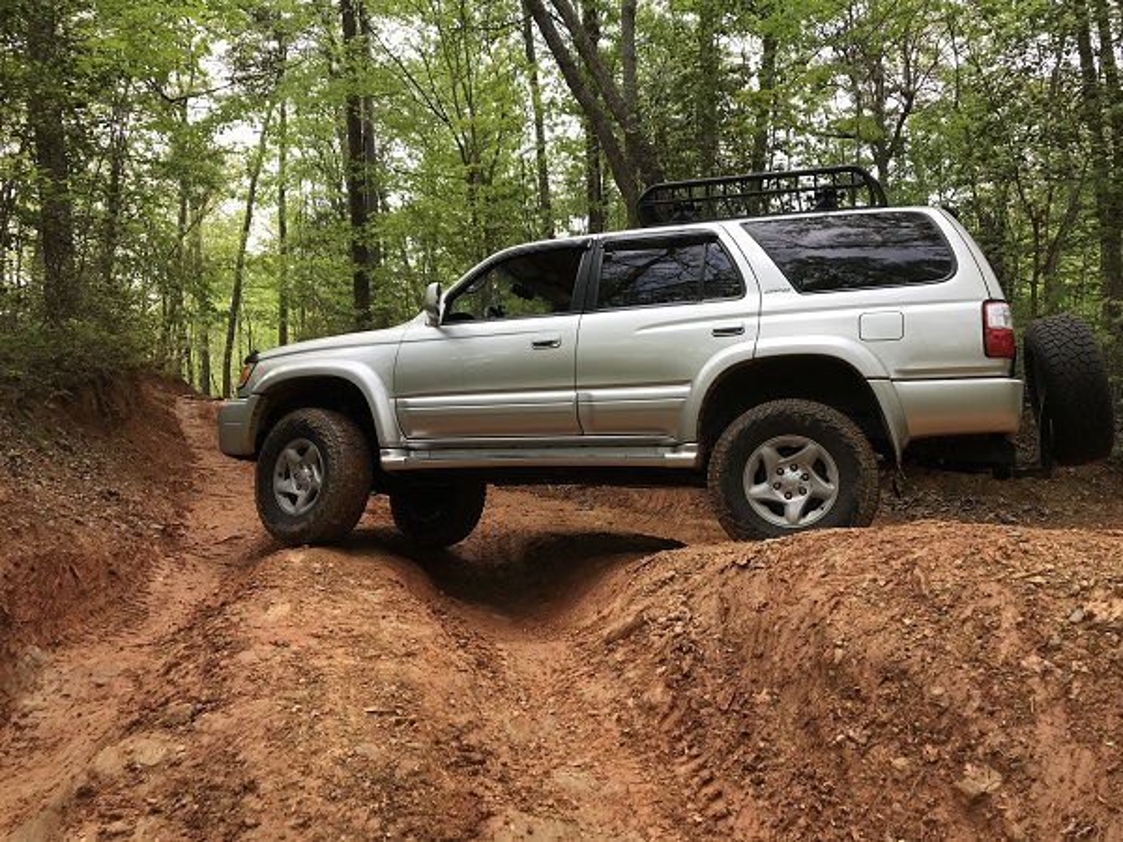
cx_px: 562
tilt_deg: +6.4
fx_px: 908
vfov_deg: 49.7
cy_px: 421
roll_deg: +2.4
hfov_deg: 63.4
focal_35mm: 28
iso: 20
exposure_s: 1/424
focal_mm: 3.99
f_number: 1.8
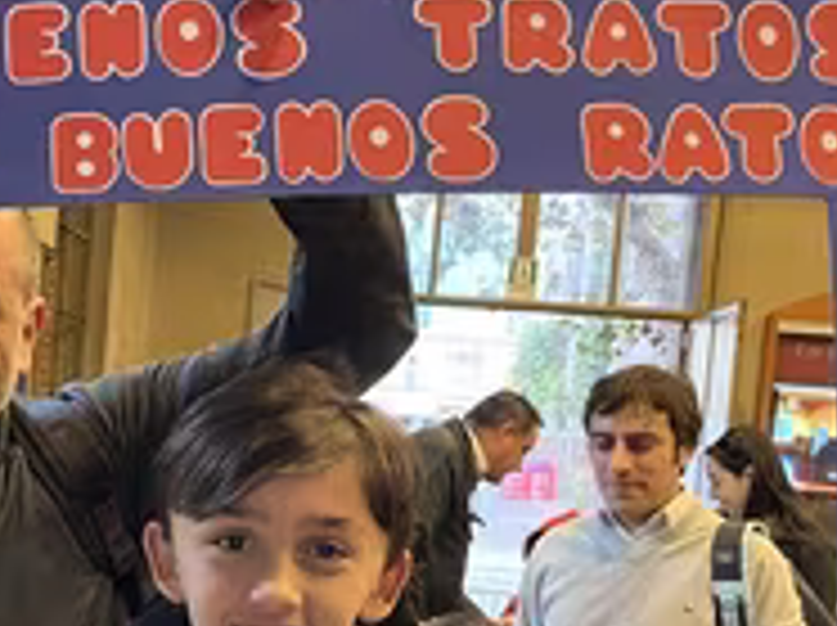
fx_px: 1352
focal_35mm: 56
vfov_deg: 25.6
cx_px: 216
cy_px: 500
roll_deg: -4.0
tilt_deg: -1.9
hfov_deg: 33.7
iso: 640
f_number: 1.6
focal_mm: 5.1
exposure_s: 1/33
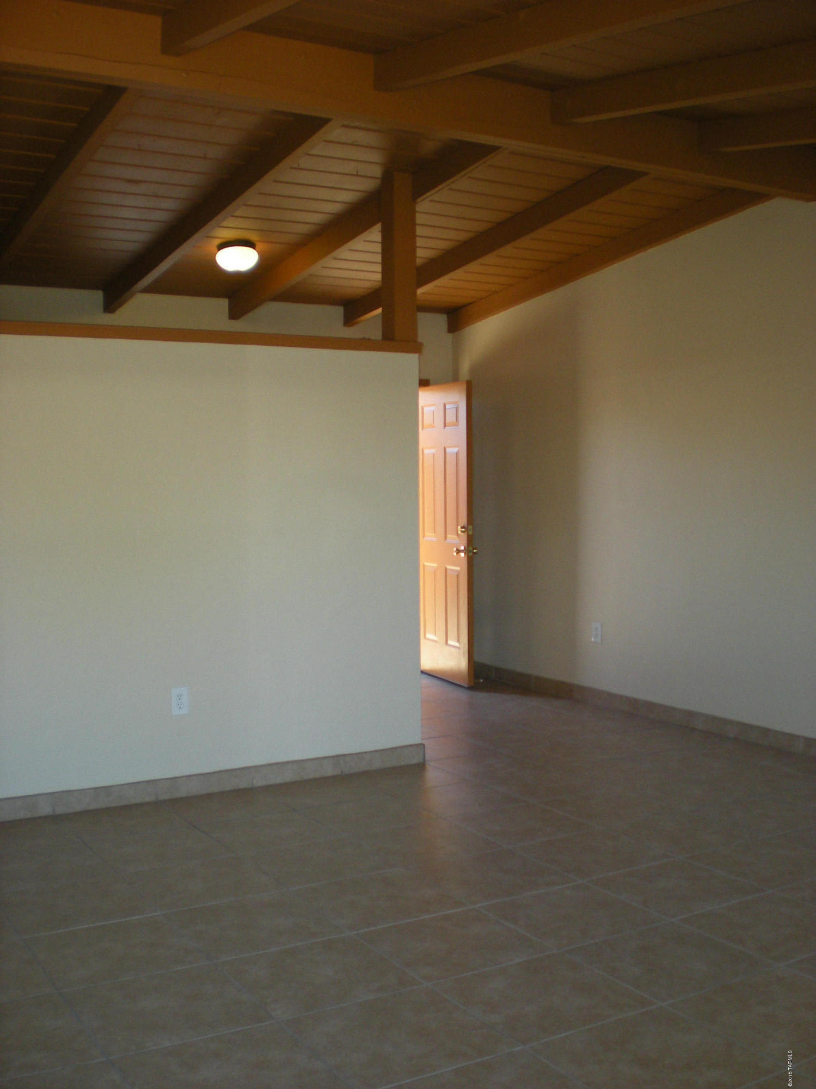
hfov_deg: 37.7
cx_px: 408
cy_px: 544
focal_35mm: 38
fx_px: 1195
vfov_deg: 49.0
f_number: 3.1
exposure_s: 1/56
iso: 141
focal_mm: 6.3
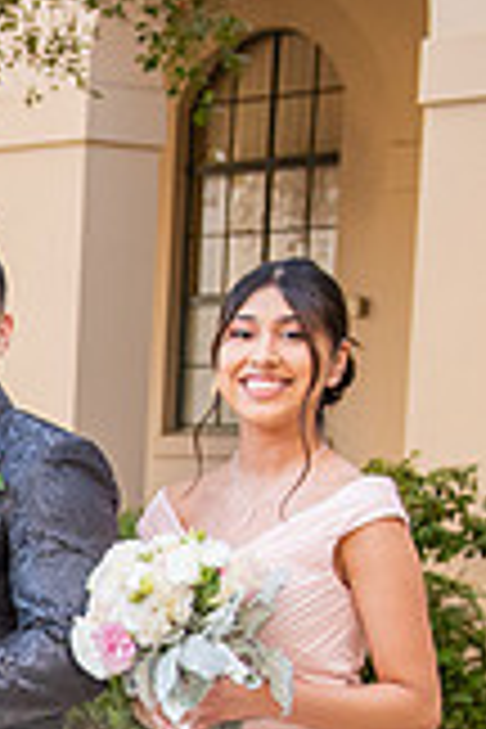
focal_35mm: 146
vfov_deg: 13.7
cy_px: 818
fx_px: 2956
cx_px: -422
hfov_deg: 8.9
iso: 640
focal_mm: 35
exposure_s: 1/200
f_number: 4.5
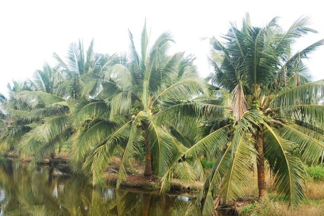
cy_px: 108
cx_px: 162
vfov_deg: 25.8
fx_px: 472
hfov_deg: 37.9
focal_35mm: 52
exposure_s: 1/100
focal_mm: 35
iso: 100
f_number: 5.6
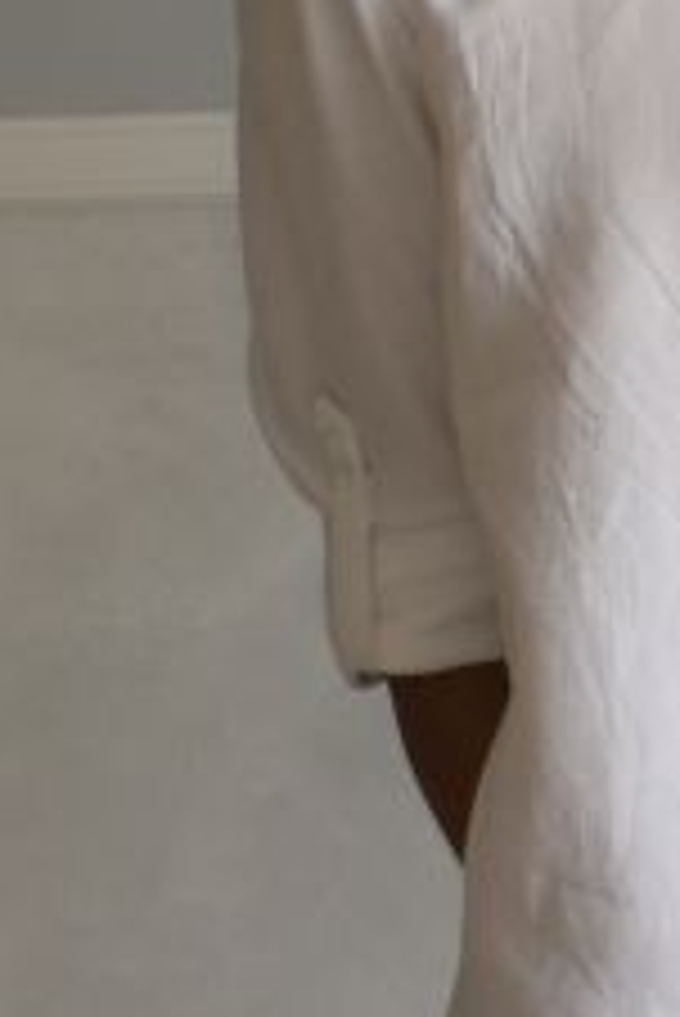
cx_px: 1594
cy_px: 765
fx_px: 6761
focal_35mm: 239
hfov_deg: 5.6
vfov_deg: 8.6
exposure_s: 1/100
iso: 400
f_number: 5
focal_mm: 24
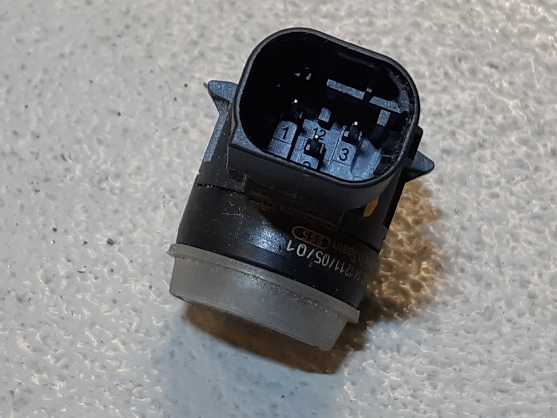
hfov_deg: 56.5
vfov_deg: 44.1
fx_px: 515
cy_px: 188
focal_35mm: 32
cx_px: 326
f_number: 1.7
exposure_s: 1/50
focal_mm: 3.93
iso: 40
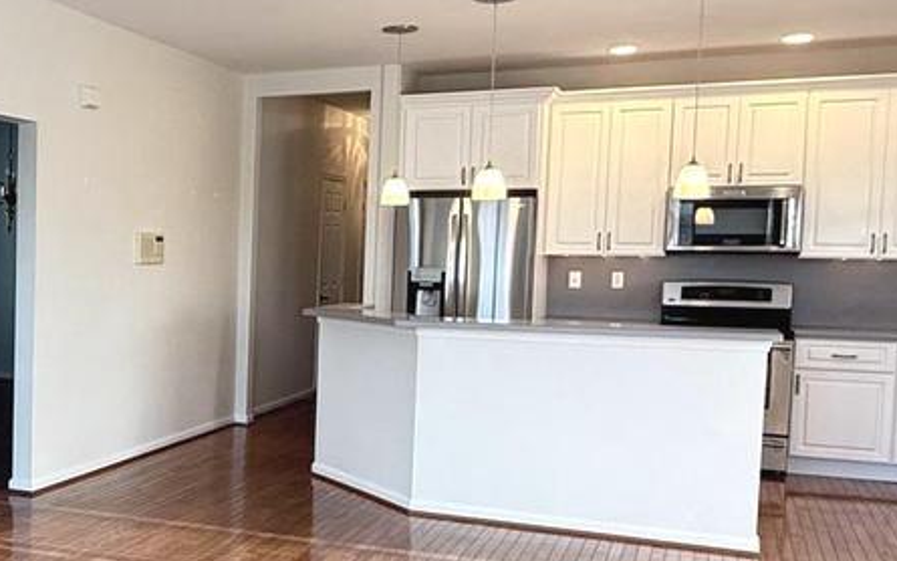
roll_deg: -1.0
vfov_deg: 26.8
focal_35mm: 48
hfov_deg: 38.0
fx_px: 1173
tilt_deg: -3.9
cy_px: 331
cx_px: 36
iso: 200
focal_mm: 2.22
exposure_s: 1/60
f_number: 2.2
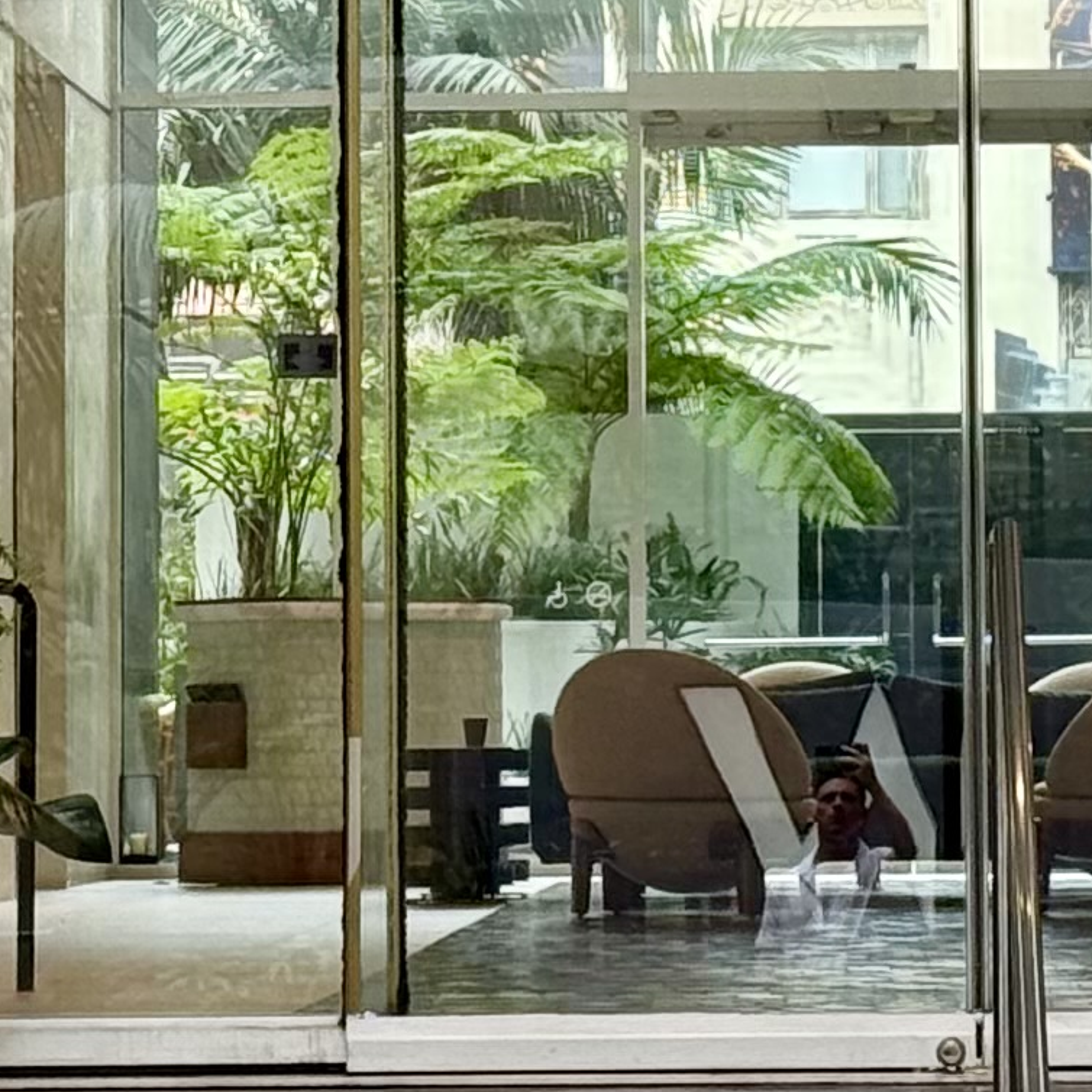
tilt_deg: +3.7
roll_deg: +0.3
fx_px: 8102
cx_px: 708
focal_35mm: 227
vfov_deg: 7.7
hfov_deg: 7.7
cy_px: 232
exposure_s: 1/156
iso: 64
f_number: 1.78
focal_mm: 6.76
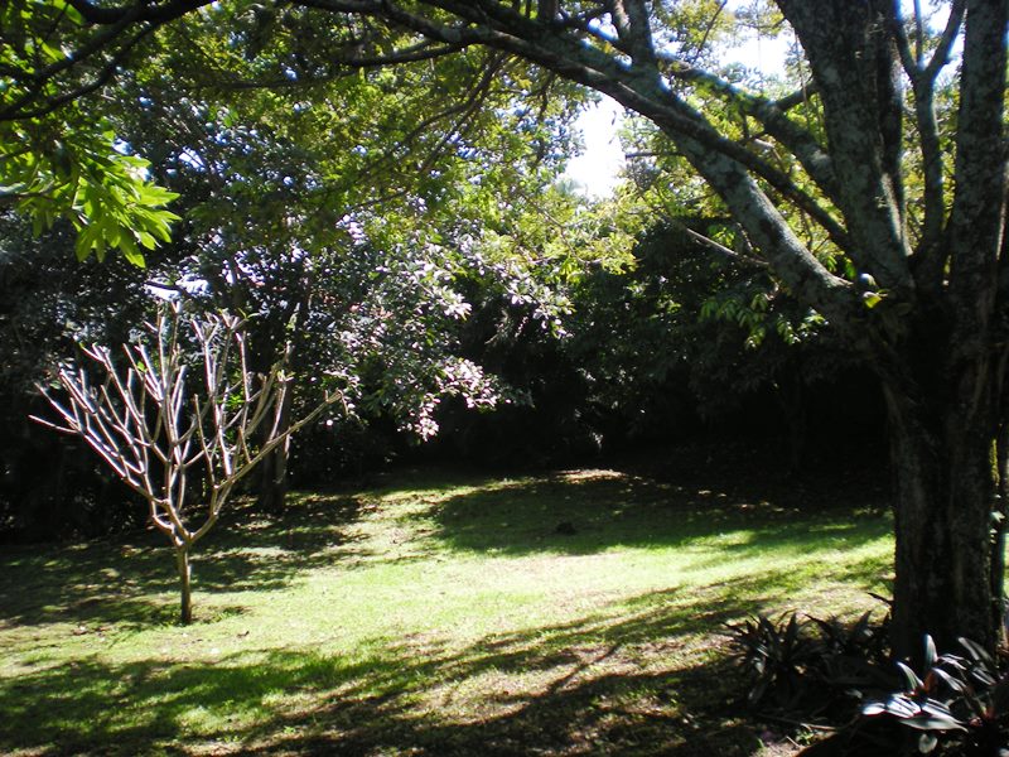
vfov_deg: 37.7
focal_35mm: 38
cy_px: 378
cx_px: 504
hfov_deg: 49.0
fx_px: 1108
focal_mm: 6.3
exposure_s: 1/195
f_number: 3.1
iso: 64
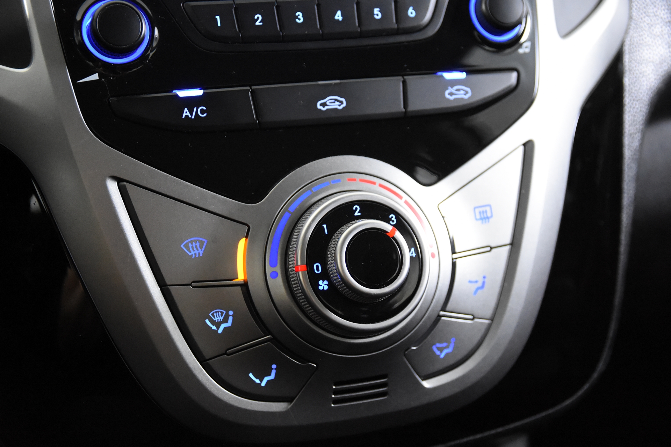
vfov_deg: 20.2
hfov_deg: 29.9
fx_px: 1258
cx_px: 336
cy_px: 224
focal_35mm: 68
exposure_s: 1/80
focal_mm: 45
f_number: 3.5
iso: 6400
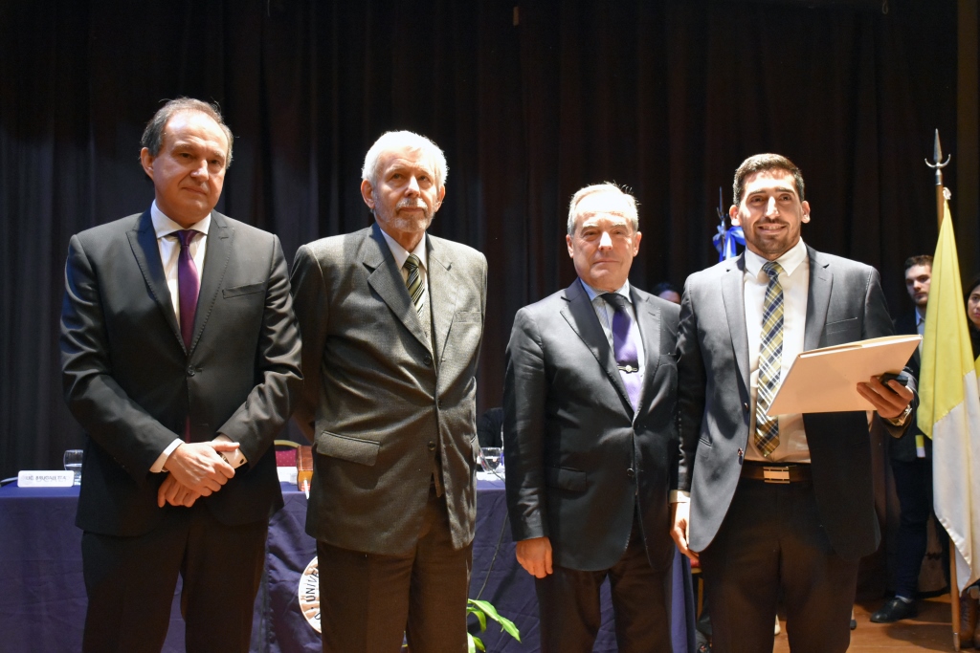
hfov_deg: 47.9
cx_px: 490
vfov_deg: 33.0
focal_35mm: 40
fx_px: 1103
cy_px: 326
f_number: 4
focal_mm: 27
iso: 4500
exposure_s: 1/60
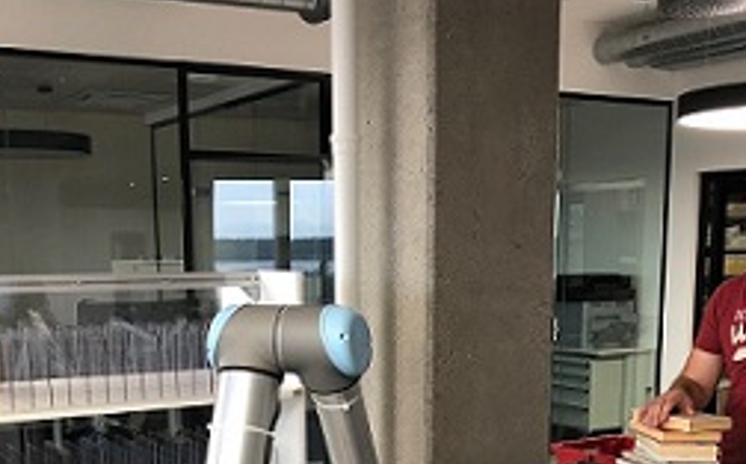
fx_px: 1077
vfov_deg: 23.3
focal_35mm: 53
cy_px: 465
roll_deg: -0.2
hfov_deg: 38.2
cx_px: 343
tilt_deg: -11.5
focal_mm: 3.99
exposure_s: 1/33
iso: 32
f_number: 1.8
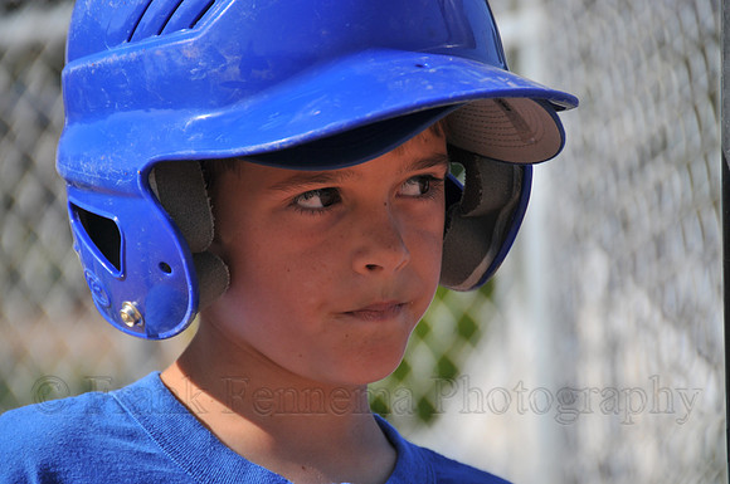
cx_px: 365
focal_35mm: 255
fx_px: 5164
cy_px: 242
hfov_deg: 8.1
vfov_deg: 5.4
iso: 200
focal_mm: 170
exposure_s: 1/250
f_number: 5.6
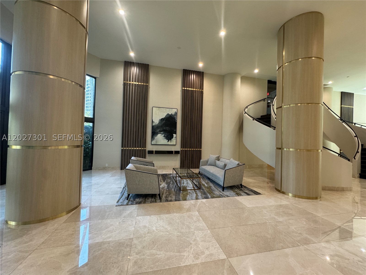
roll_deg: -1.9
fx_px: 148
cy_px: 138
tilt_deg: +0.4
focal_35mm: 14
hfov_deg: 102.1
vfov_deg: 85.7
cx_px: 183
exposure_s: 1/60
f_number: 2.2
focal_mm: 2.22
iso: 200
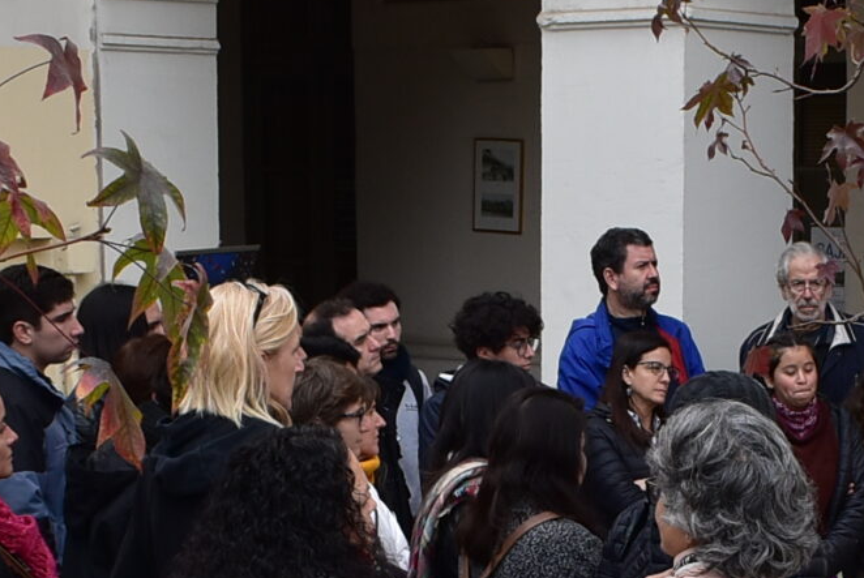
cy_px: 690
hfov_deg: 17.4
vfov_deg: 11.6
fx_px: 2787
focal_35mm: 116
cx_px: 752
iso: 400
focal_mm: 20
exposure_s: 1/200
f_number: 10
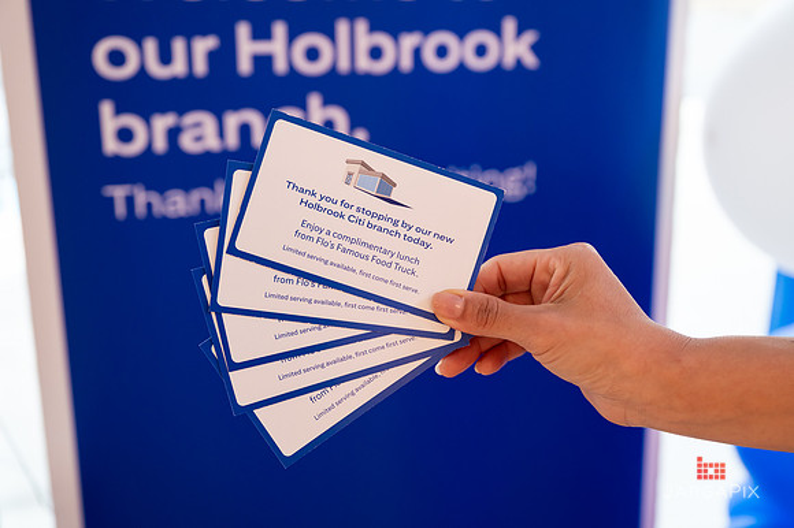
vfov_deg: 30.3
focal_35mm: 44
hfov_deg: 44.3
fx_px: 975
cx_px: 397
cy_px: 264
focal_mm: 43
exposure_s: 1/200
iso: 800
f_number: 3.5
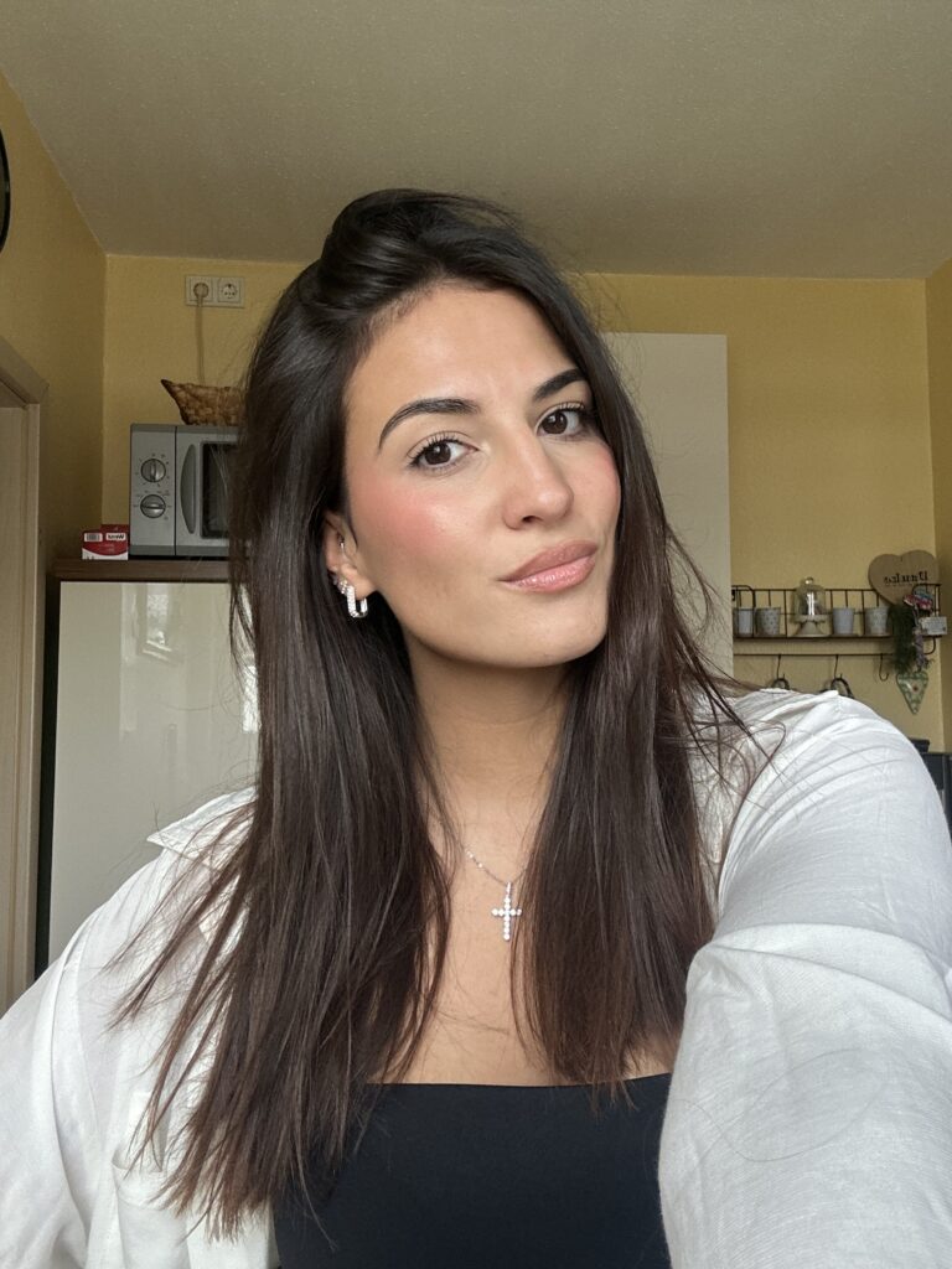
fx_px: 1100
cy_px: 634
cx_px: 476
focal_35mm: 30
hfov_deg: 46.8
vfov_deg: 60.0
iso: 64
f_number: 1.9
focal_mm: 2.69
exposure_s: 1/121
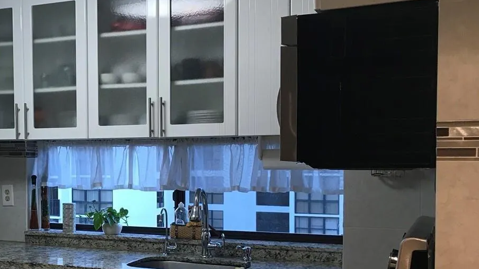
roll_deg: +0.6
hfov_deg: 37.0
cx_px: 88
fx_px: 686
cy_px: 189
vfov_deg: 22.1
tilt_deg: -3.6
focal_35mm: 54
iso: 25
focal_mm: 3.99
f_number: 1.8
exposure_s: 1/30
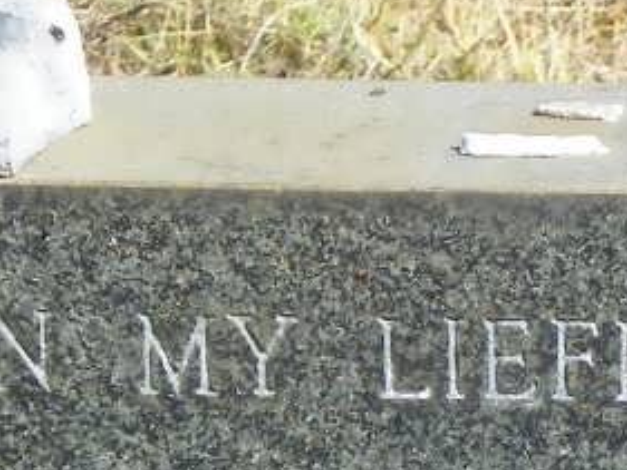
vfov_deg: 2.3
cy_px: 951
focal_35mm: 632
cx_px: 551
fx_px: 11452
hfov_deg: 3.1
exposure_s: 1/250
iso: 64
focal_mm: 26.4
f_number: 4.5
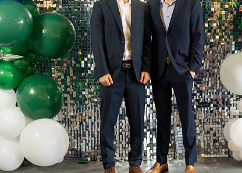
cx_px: 159
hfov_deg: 24.4
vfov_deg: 17.6
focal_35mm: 81
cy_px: 63
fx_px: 557
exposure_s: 1/320
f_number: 1.2
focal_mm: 50
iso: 800
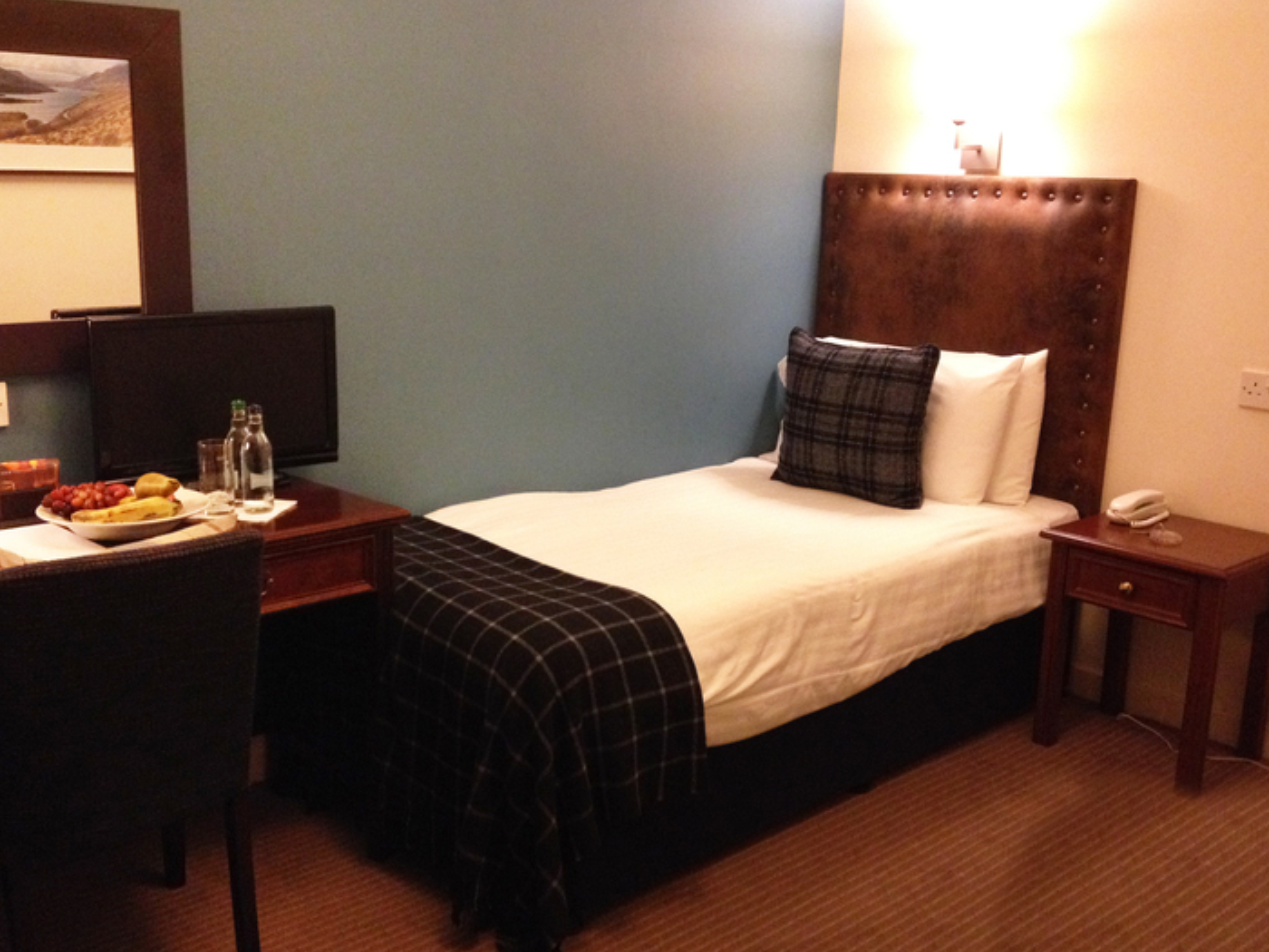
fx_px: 1466
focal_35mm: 40
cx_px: 555
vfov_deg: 36.0
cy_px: 457
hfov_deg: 46.7
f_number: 2.4
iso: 400
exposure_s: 1/15
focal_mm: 4.28
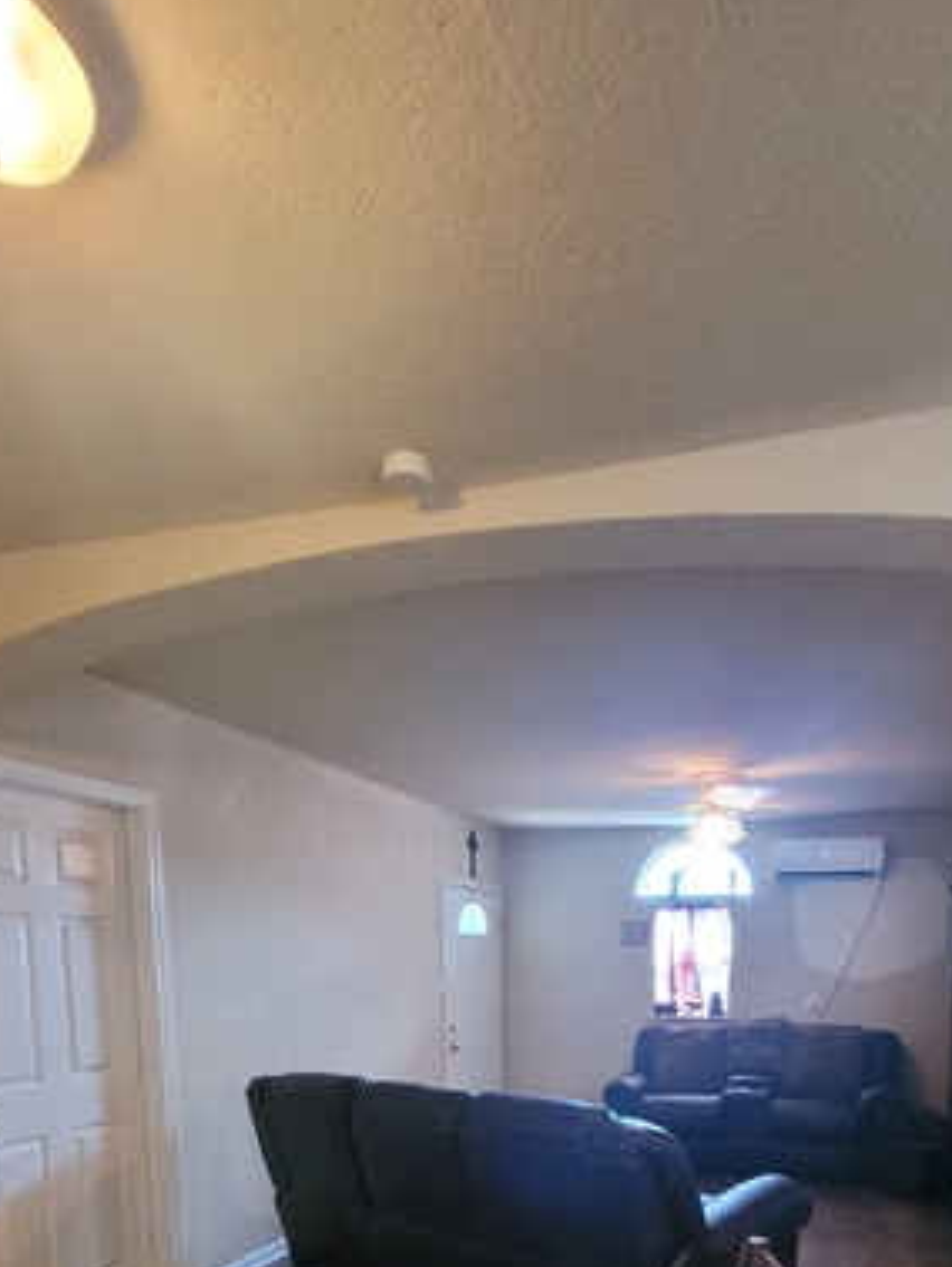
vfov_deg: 67.7
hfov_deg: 60.0
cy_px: 1046
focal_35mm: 22
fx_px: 806
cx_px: 620
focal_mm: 1.74
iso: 640
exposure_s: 1/30
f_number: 2.2
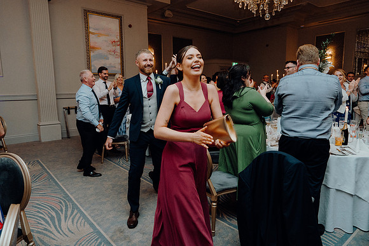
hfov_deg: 73.7
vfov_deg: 53.2
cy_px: 123
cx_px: 184
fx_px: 246
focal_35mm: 24
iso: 2500
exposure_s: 1/160
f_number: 3.5
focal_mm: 24
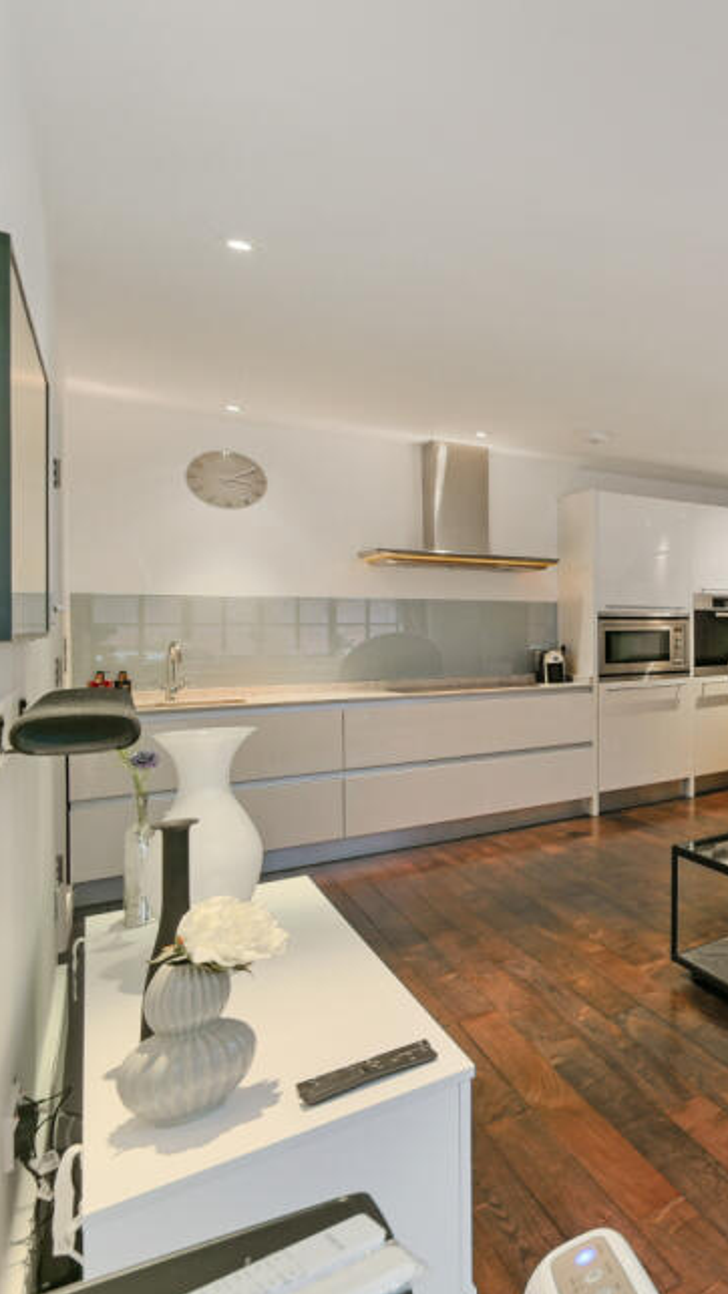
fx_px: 687
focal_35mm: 20
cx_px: 1024
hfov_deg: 32.9
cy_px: 667
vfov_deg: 86.6
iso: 200
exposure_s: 1/2
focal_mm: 12
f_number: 16
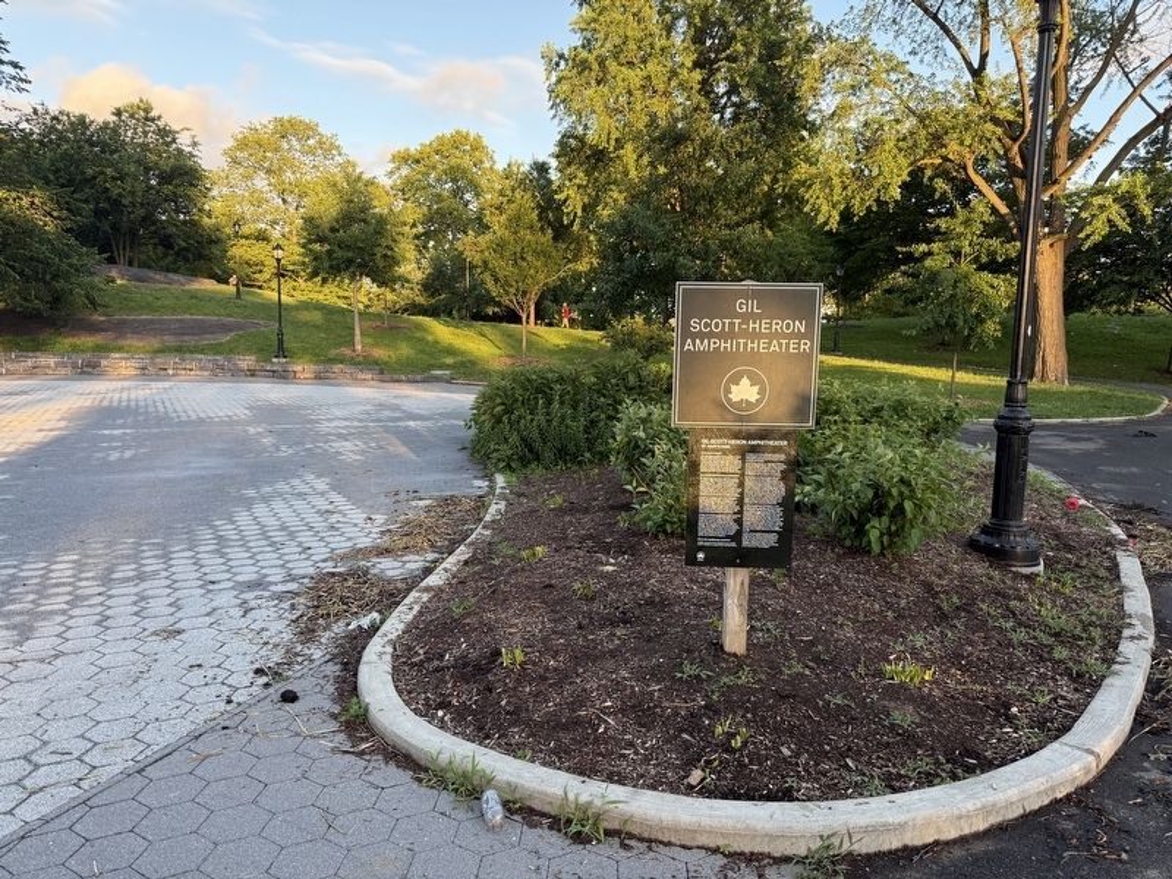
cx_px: 586
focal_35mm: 24
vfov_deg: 56.8
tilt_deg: -3.6
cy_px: 440
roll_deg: -0.5
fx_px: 813
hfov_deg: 71.6
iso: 100
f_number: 1.78
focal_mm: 6.76
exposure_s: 1/397
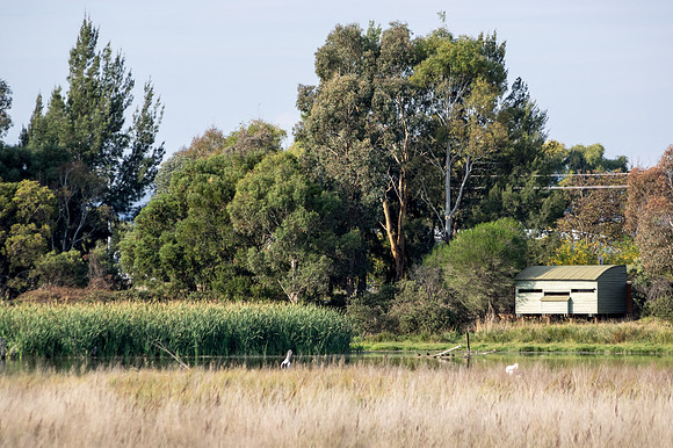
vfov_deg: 4.8
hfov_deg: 7.2
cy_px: 224
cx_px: 336
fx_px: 5325
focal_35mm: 285
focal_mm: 190
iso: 400
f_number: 8
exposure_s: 1/750
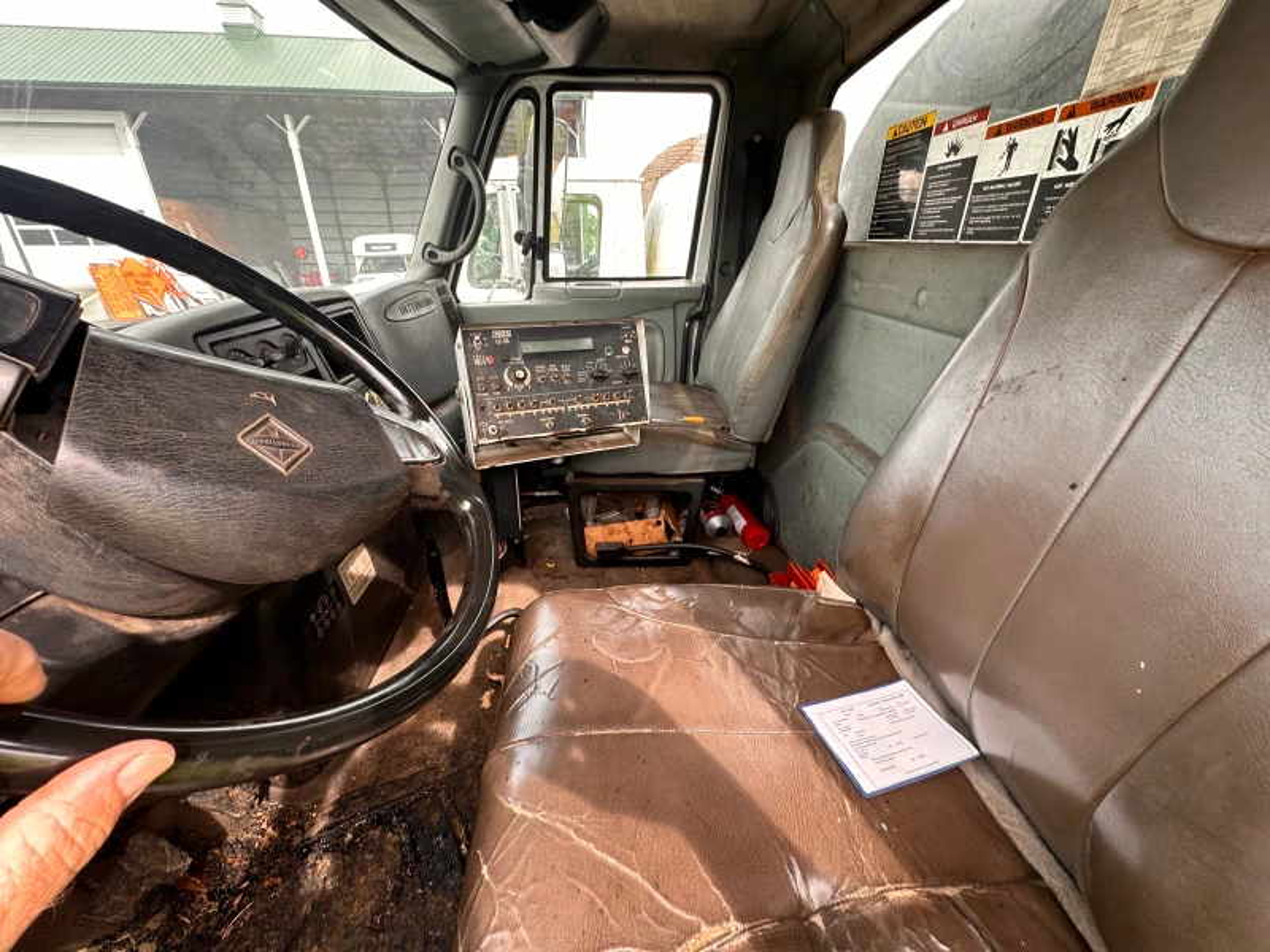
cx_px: 635
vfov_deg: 85.7
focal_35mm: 14
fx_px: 514
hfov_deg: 102.1
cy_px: 476
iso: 50
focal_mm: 2.22
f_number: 2.2
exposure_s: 1/99
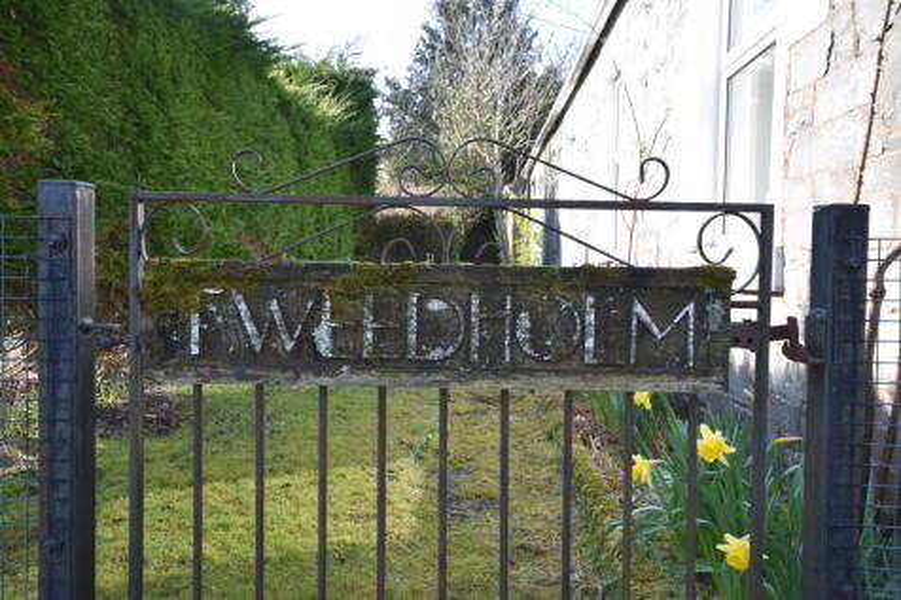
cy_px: 300
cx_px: 450
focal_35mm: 30
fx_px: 751
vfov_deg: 43.6
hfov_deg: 61.9
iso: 400
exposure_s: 1/200
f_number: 7.1
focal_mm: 20
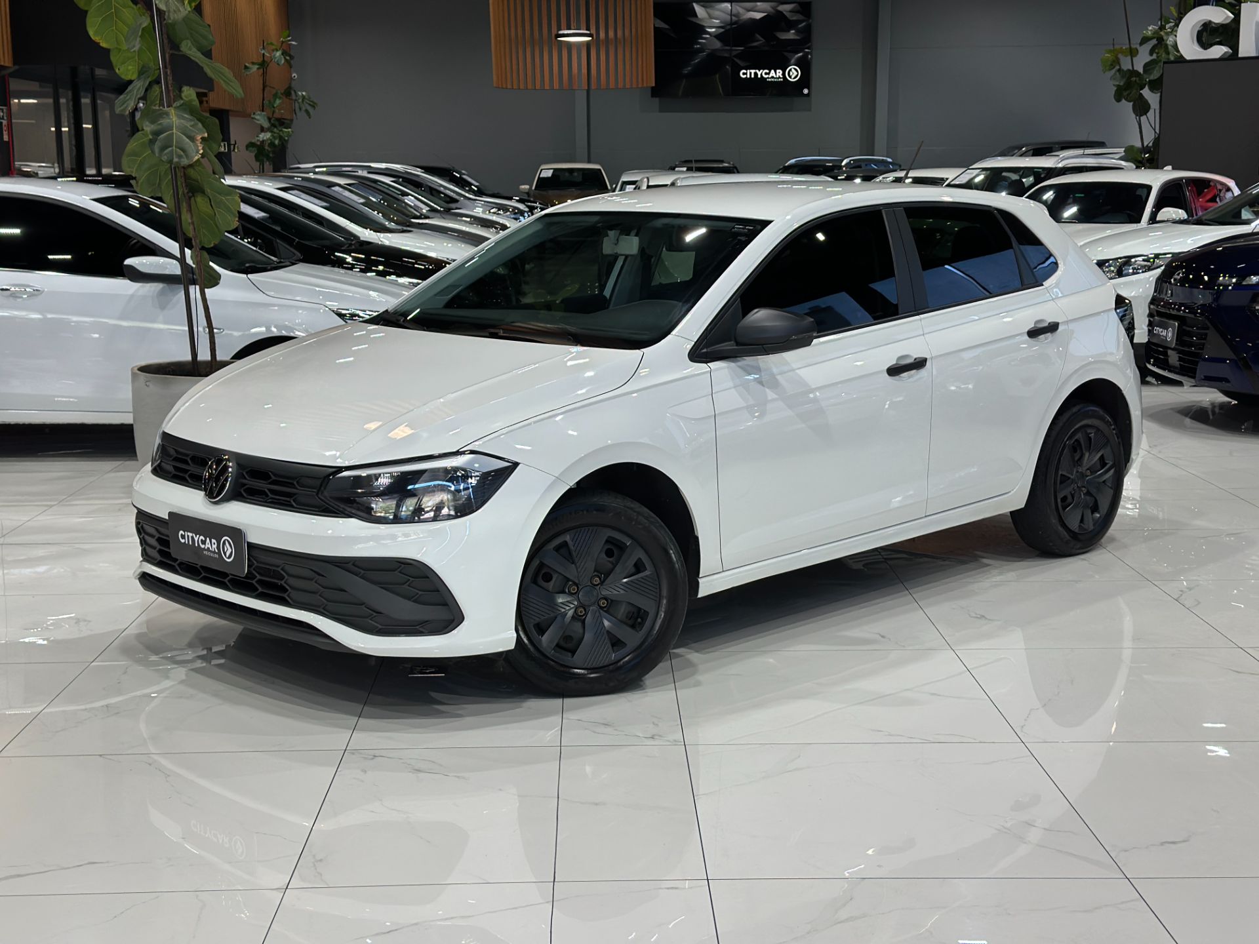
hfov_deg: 39.7
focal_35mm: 48
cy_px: 472
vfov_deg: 30.3
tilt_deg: -9.7
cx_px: 630
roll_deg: +0.3
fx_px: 1746
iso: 125
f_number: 1.78
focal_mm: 6.86
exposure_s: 1/164
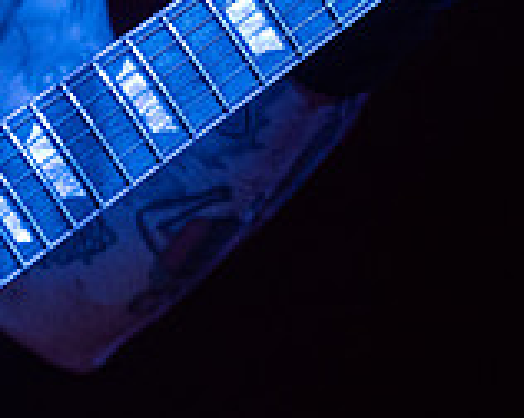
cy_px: 151
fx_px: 5886
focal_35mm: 380
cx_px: -99
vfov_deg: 4.1
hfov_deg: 5.1
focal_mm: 110
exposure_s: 1/200
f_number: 3.2
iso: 3200
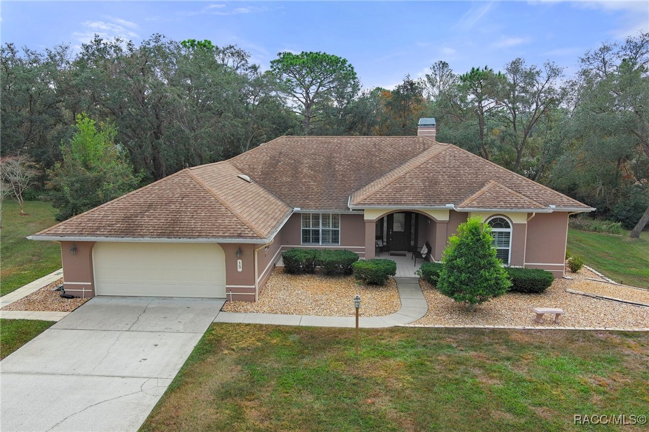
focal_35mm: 29
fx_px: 523
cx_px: 324
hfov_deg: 63.7
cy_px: 216
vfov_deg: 44.9
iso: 100
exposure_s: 1/1050
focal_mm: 10.57
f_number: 2.8
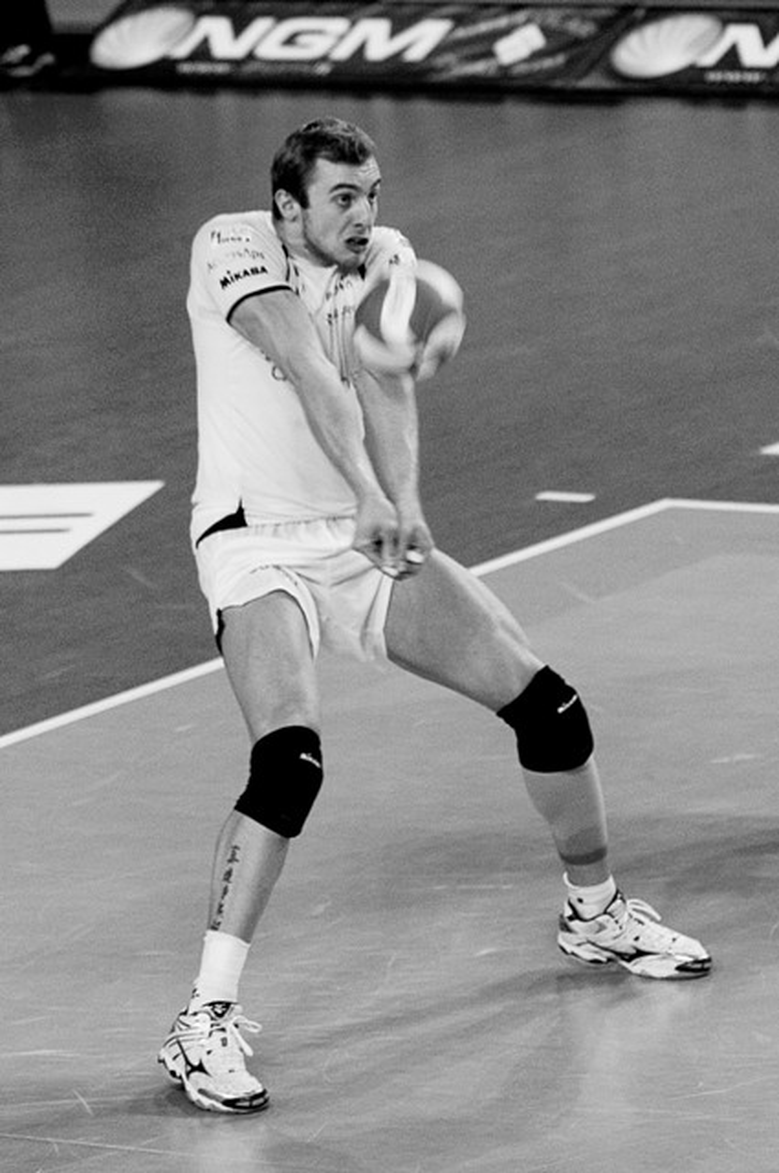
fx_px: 5467
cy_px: 586
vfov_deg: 12.2
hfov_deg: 8.1
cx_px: 390
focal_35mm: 168
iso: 500
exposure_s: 1/320
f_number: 2.8
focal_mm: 112
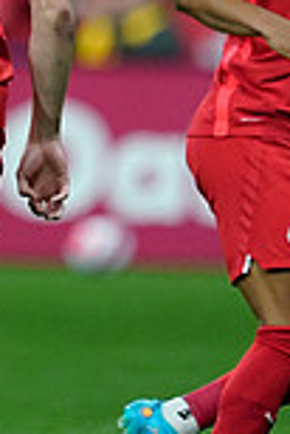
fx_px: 27197
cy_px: -206
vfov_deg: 0.9
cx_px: -215
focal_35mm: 2256
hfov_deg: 0.6
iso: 3200
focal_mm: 600
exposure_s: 1/1600
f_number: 4
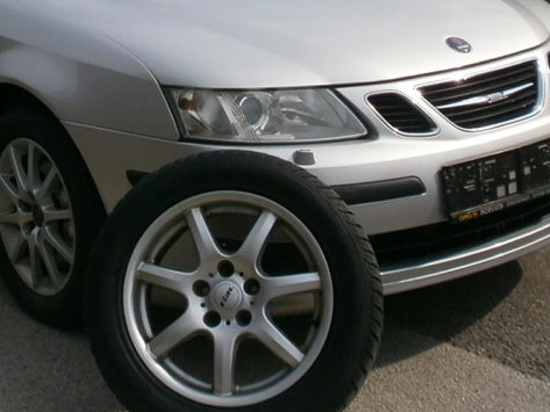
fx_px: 1160
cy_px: -26
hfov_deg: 26.1
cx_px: 101
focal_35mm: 73
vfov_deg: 19.4
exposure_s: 1/200
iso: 100
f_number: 10
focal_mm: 4.8
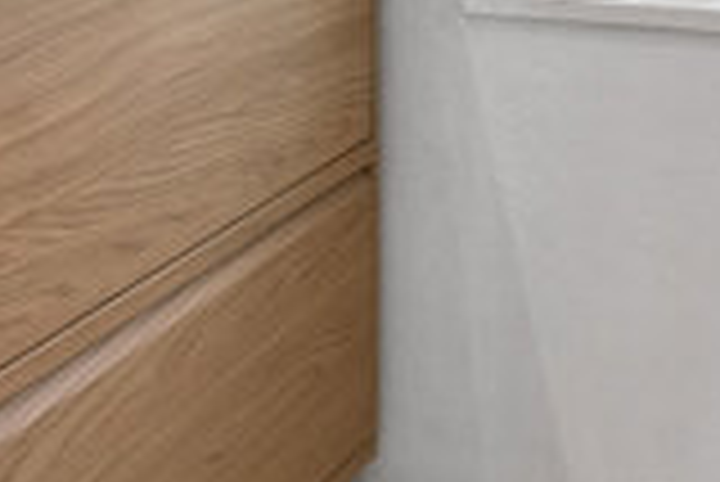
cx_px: 279
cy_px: -354
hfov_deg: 22.6
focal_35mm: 90
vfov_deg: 13.8
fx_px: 1802
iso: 800
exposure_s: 1/125
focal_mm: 18
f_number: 7.1
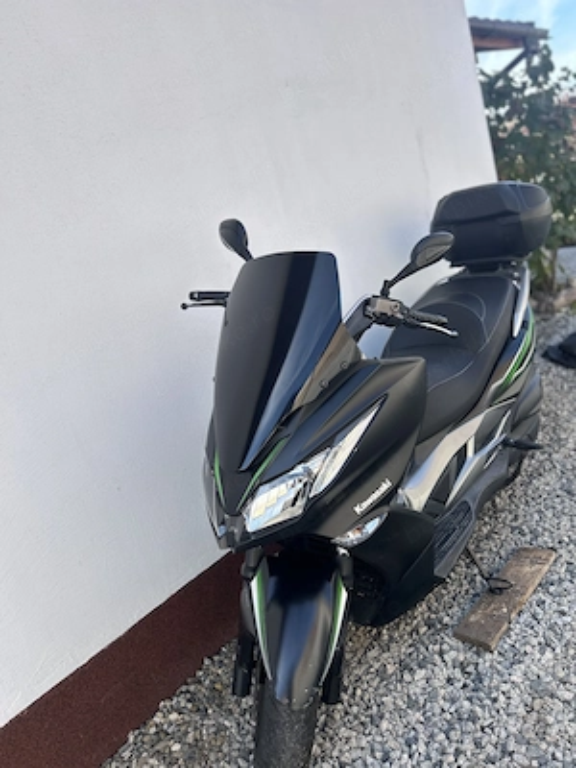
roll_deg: +16.5
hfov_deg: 53.1
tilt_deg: -13.5
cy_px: 384
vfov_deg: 67.3
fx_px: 577
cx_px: 288
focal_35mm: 26
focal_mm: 5.7
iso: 50
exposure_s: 1/1135
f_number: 1.5
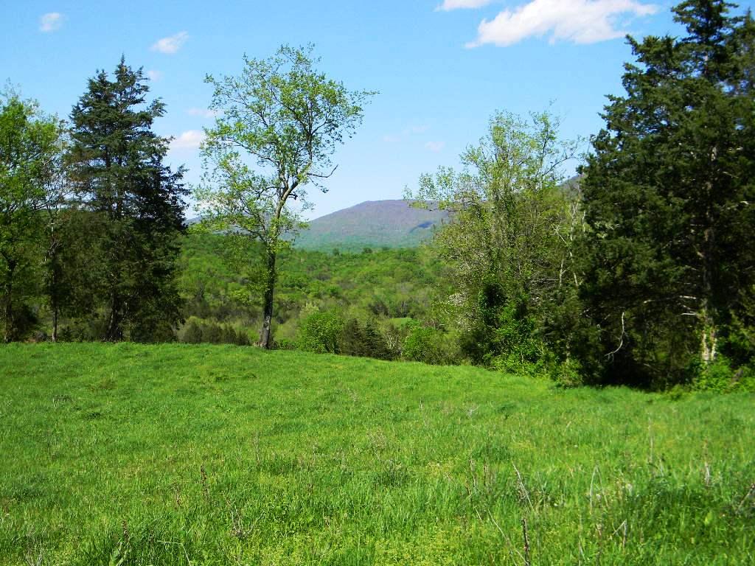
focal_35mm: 41
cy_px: 283
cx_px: 378
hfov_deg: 45.8
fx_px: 894
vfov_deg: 35.1
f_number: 3.8
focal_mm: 7.3
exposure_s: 1/670
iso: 80
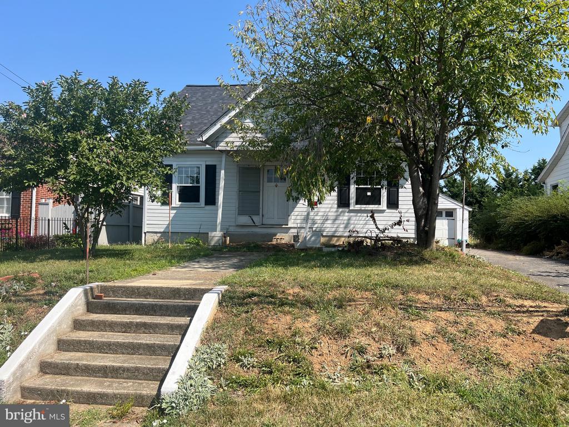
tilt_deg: +2.1
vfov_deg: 53.1
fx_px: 427
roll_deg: -0.7
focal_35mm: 26
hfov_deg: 67.3
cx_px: 284
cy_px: 214
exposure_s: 1/2410
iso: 50
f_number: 1.6
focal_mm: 5.1
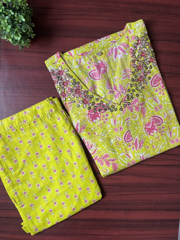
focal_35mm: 26
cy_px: 120
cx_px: 90
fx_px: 180
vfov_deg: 67.3
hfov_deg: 53.1
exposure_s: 1/50
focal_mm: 5.1
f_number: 1.6
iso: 100
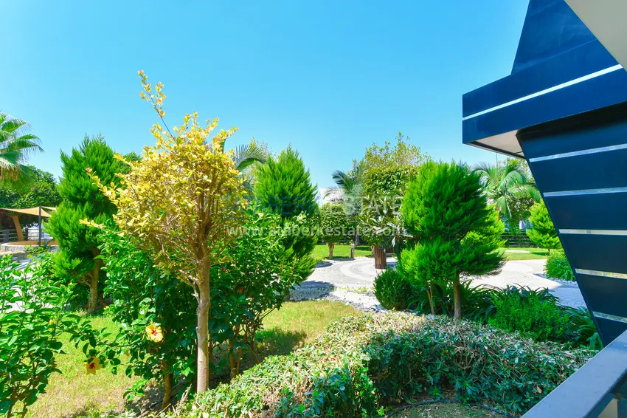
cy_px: 209
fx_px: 261
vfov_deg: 77.3
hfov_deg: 100.4
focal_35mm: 15
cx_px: 314
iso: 100
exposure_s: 1/100
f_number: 8
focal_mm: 10
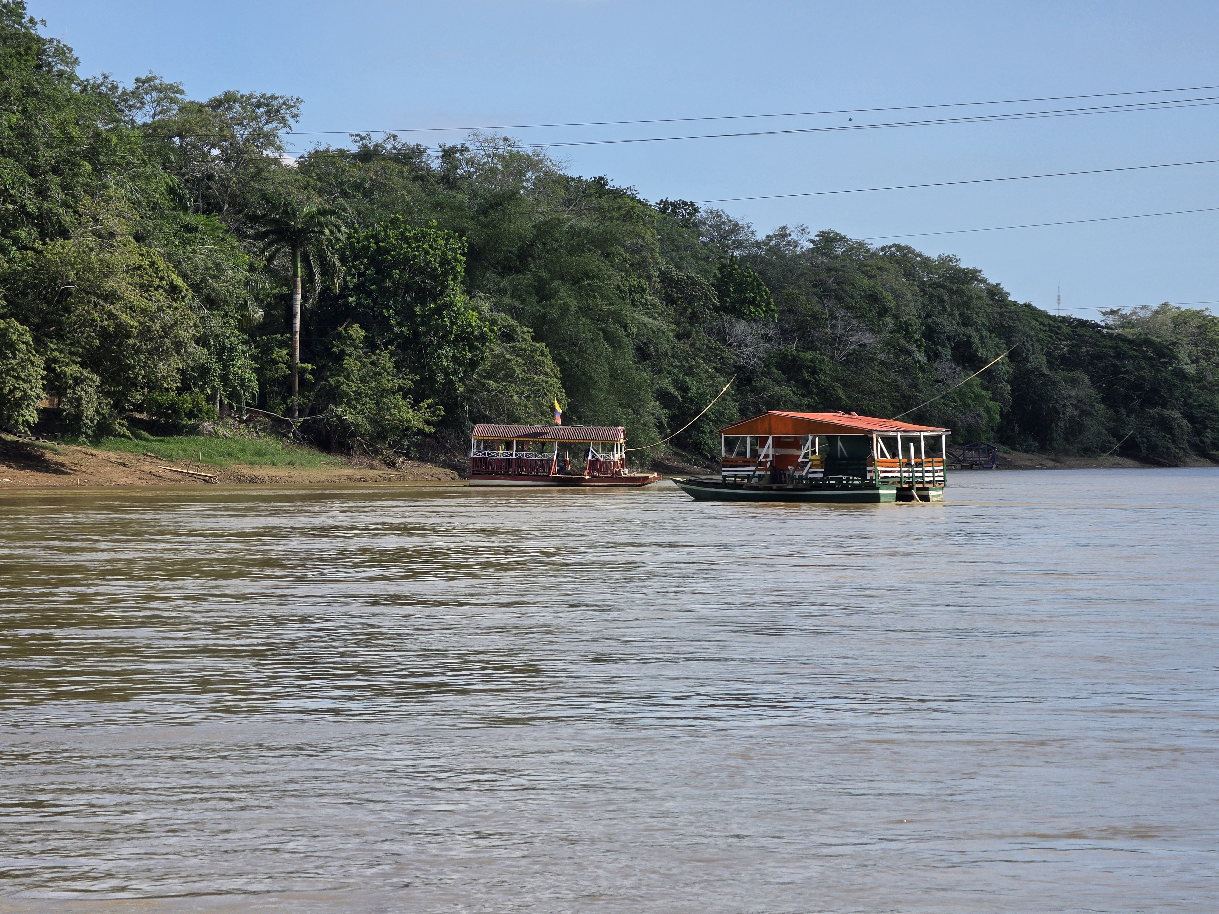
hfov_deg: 17.1
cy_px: 457
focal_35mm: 115
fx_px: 4050
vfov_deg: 12.9
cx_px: 610
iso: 50
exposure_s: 1/1453
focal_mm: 18.6
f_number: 2.9
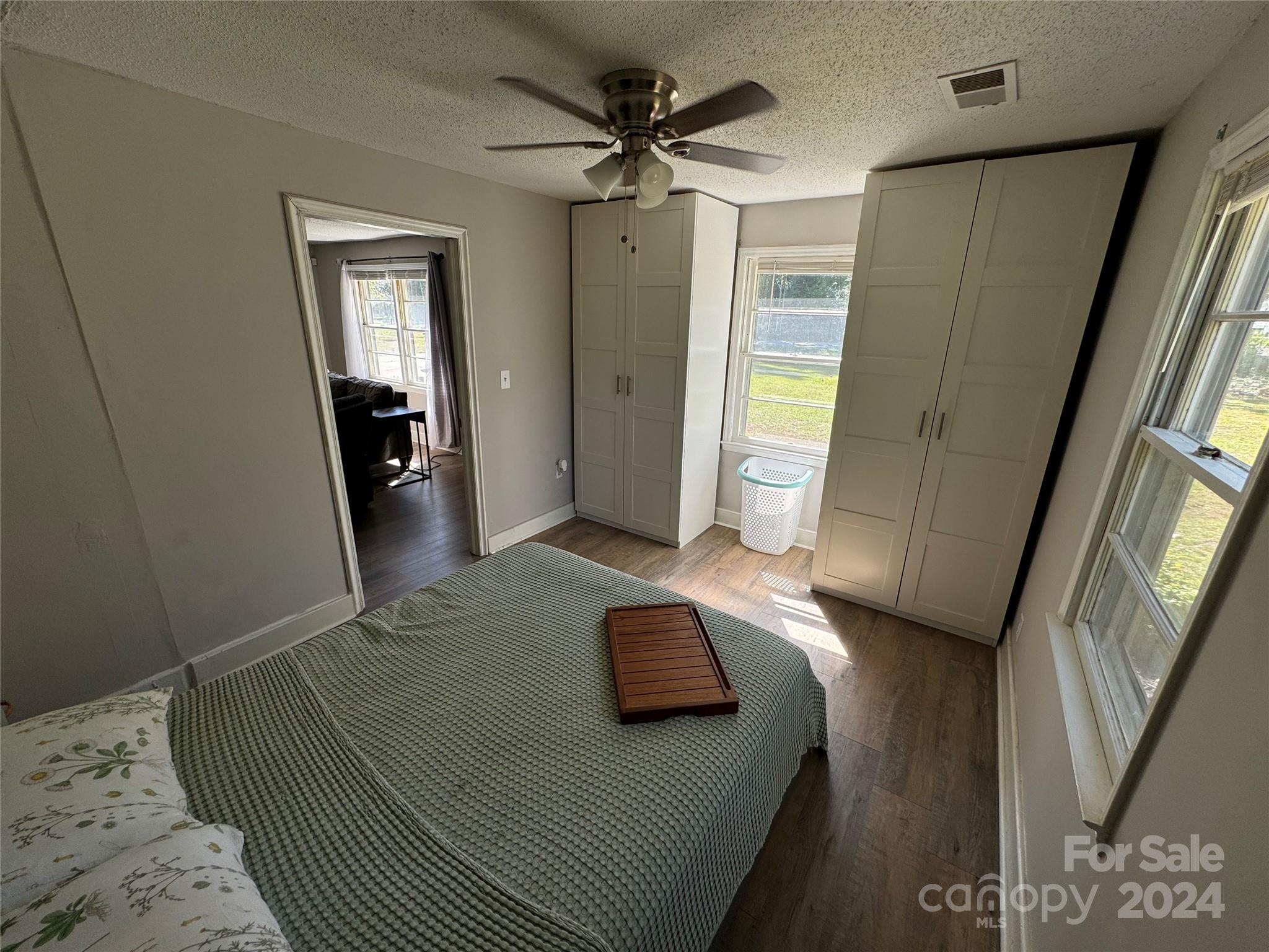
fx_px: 513
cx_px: 634
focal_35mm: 14
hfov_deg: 102.1
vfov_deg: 85.7
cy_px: 476
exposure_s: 1/121
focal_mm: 2.22
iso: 40
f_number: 2.2
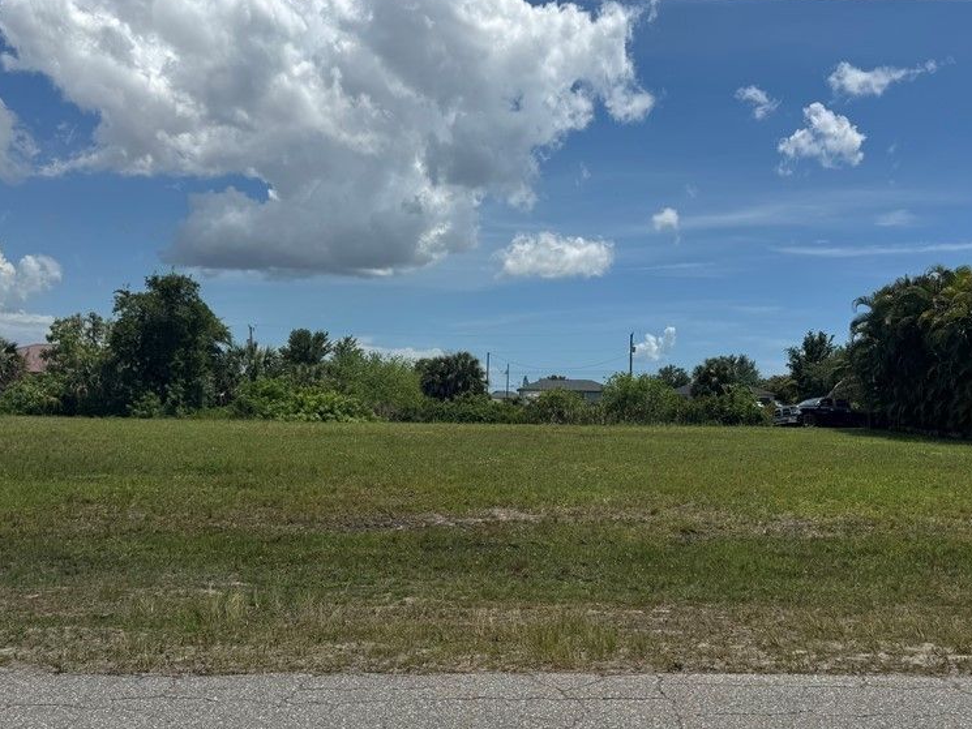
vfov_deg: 42.7
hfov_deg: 55.2
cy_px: 442
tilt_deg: -3.2
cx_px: 540
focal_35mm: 33
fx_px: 927
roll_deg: -1.2
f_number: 1.78
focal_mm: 6.76
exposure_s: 1/7937
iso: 80
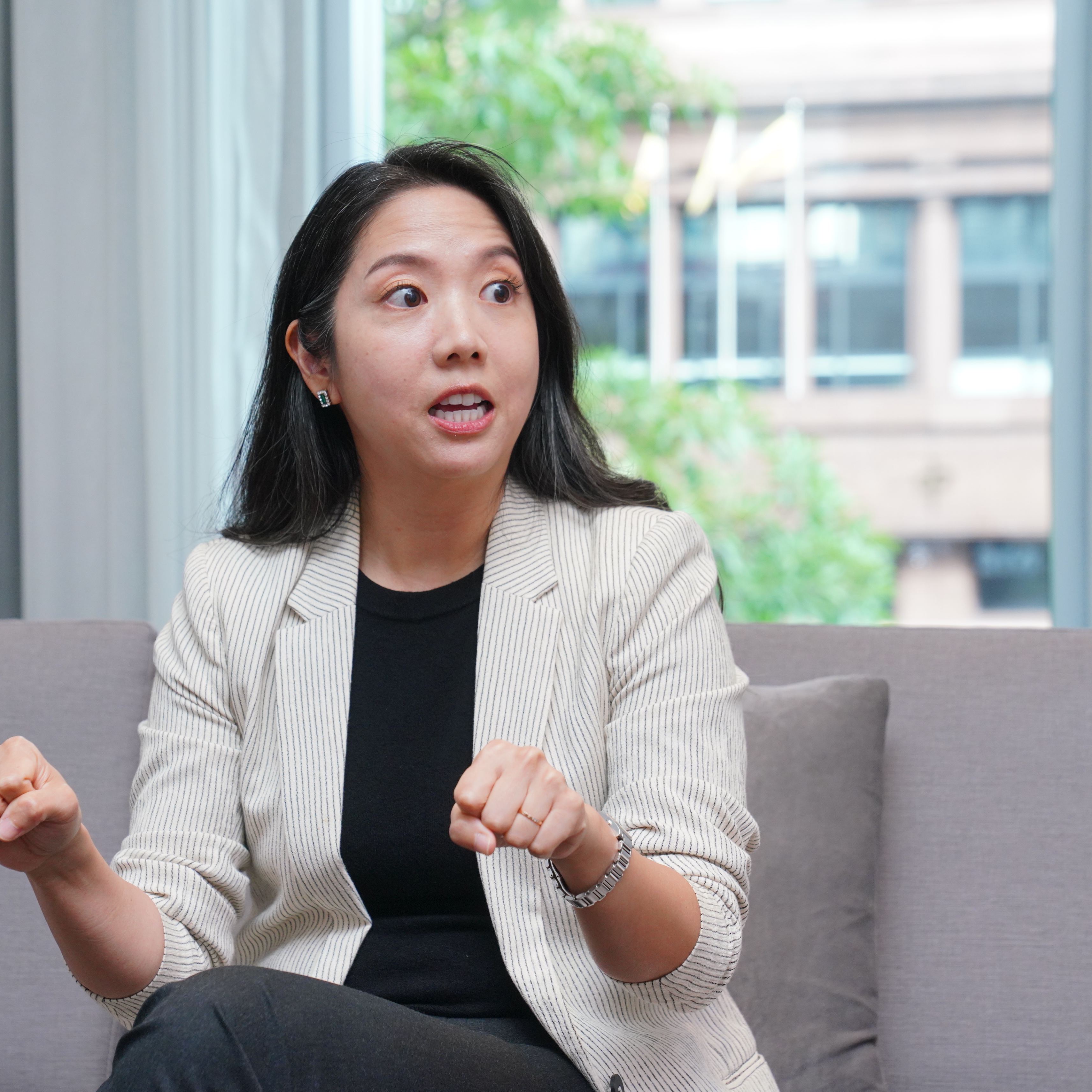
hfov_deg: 19.3
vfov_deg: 19.3
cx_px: 442
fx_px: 3212
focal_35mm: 90
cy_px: 551
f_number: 5
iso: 1600
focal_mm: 70
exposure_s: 1/160
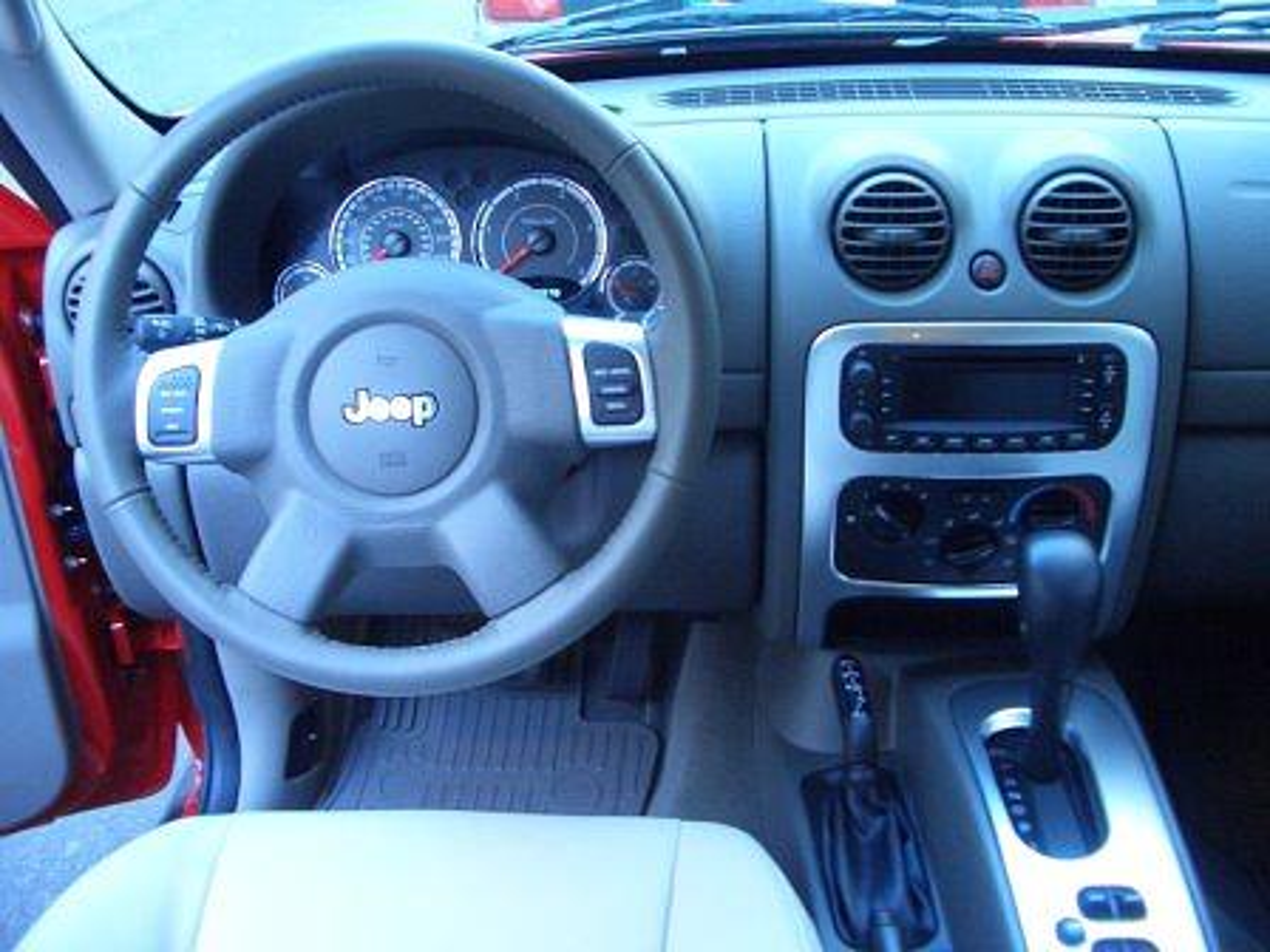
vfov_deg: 40.7
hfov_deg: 52.6
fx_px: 1284
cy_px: 476
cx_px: 635
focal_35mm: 35
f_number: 2.6
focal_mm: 5.8
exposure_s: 1/25
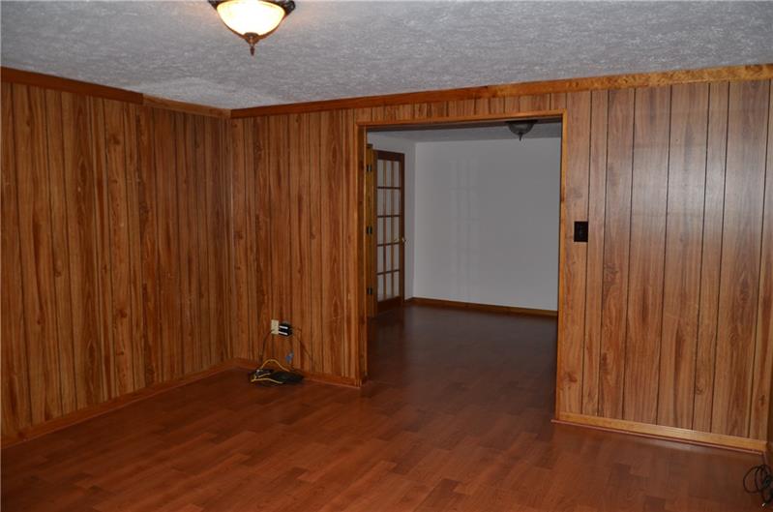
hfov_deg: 67.5
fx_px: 578
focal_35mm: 27
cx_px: 386
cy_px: 256
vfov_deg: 47.7
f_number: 3.5
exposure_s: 1/60
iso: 250
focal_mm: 18
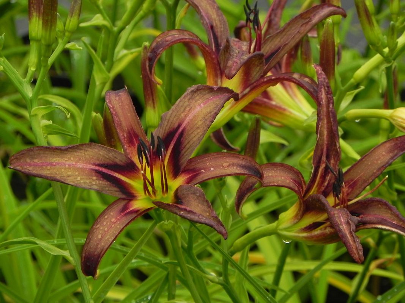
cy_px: 152
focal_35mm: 291
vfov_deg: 5.1
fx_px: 3404
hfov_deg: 6.8
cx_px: 202
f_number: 5
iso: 160
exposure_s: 1/60
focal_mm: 51.8
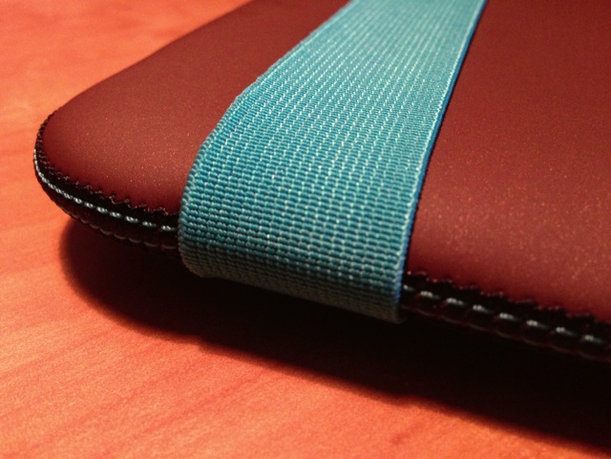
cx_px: 306
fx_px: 582
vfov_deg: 42.9
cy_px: 230
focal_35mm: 33
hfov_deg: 55.4
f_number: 2.4
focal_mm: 4.13
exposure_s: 1/20
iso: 320
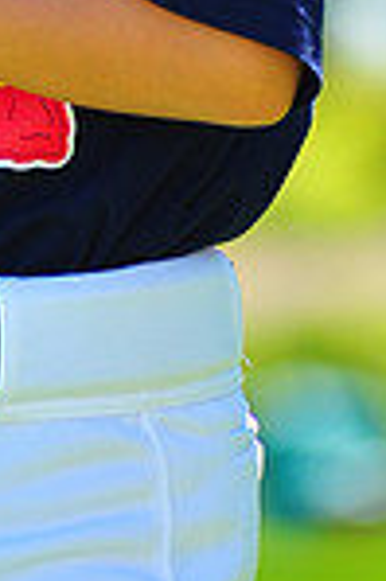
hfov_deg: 2.0
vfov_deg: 2.9
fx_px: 11284
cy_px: -230
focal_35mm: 700
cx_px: -47
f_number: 5
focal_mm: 180
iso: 200
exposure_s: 1/400
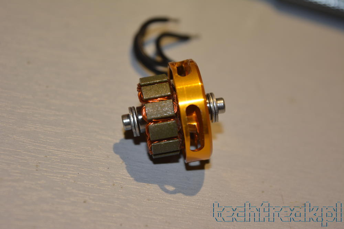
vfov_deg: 16.6
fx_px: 788
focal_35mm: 82
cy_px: 114
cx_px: 172
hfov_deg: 24.6
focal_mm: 55
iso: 160
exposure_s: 1/30
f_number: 5.6
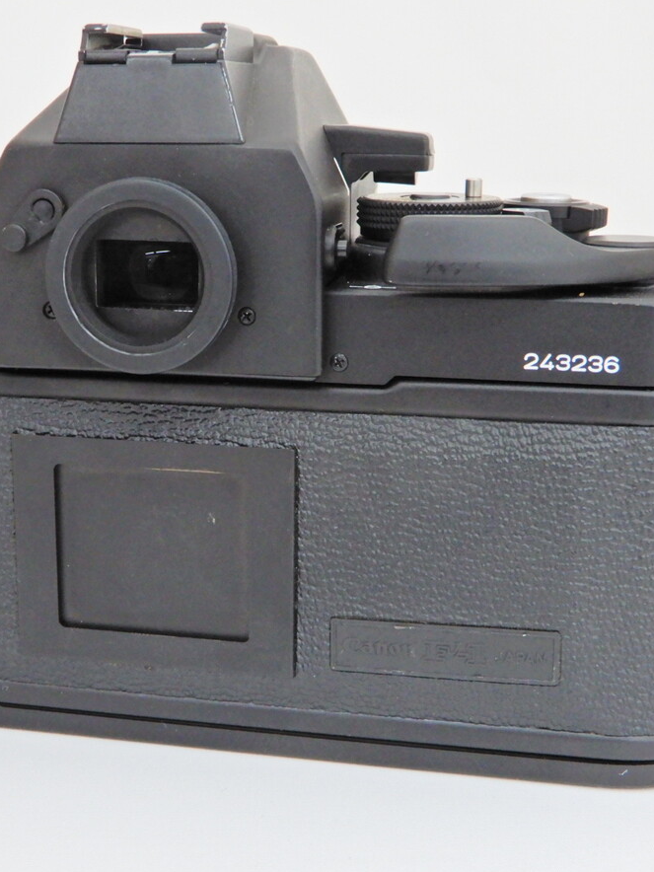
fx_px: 1436
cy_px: 435
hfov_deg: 25.6
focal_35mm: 57
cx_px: 270
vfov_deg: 33.8
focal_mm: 7.5
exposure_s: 1/30
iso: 400
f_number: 4
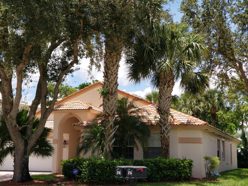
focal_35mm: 52
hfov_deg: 36.8
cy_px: 93
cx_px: 124
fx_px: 373
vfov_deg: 28.0
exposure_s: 1/664
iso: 25
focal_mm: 6
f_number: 2.4
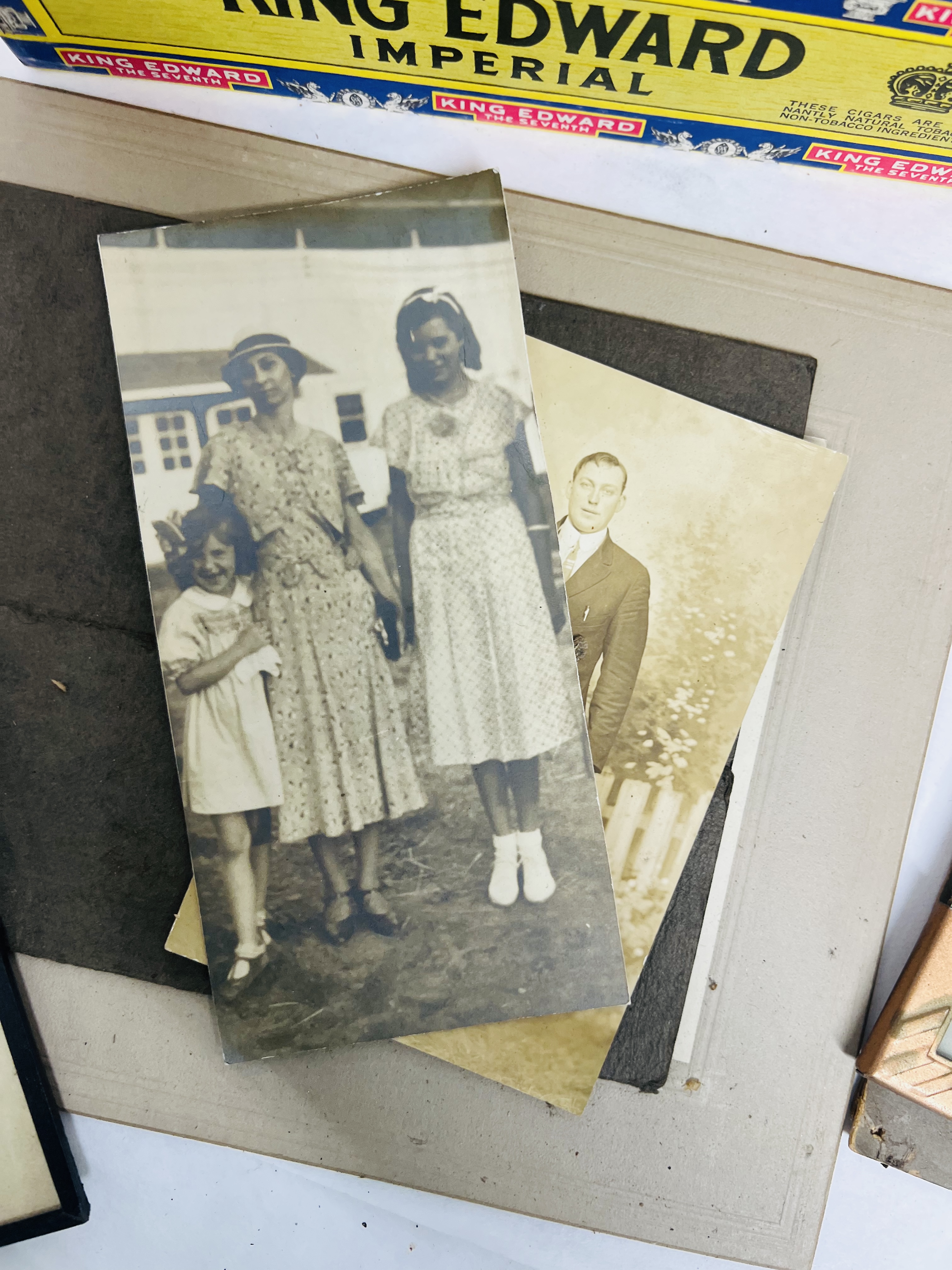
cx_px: 476
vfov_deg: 67.3
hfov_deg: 53.1
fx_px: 953
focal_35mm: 26
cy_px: 635
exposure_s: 1/120
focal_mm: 5.7
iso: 40
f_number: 1.5
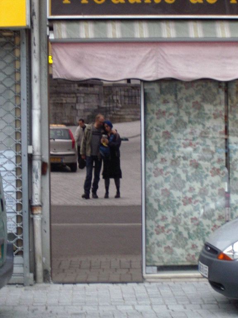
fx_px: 1045
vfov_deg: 17.3
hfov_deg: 13.0
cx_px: 119
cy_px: 159
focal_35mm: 114
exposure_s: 1/10
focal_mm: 17.4
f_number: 5
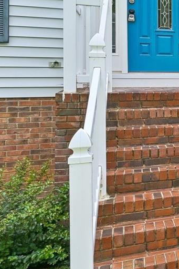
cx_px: 442
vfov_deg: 33.0
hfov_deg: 14.2
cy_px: 81
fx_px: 448
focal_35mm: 60
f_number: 8
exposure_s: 1/320
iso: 100
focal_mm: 15
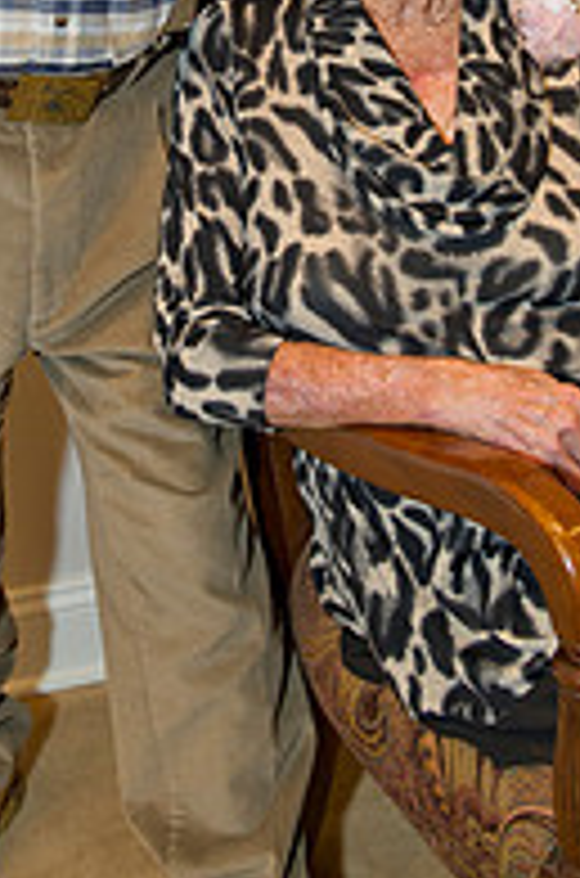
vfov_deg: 25.9
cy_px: -14
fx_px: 1798
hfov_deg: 18.3
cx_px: 218
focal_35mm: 74
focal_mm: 32
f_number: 4
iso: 1250
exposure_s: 1/80
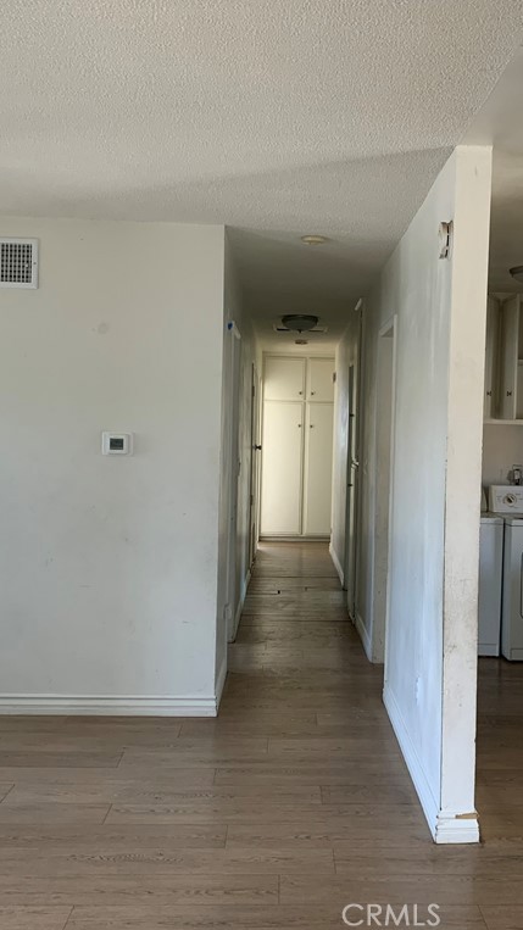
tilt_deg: -0.1
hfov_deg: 31.0
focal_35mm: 38
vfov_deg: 52.8
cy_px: 464
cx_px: 330
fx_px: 937
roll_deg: -0.5
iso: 100
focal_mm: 4.25
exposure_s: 1/97
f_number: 1.8
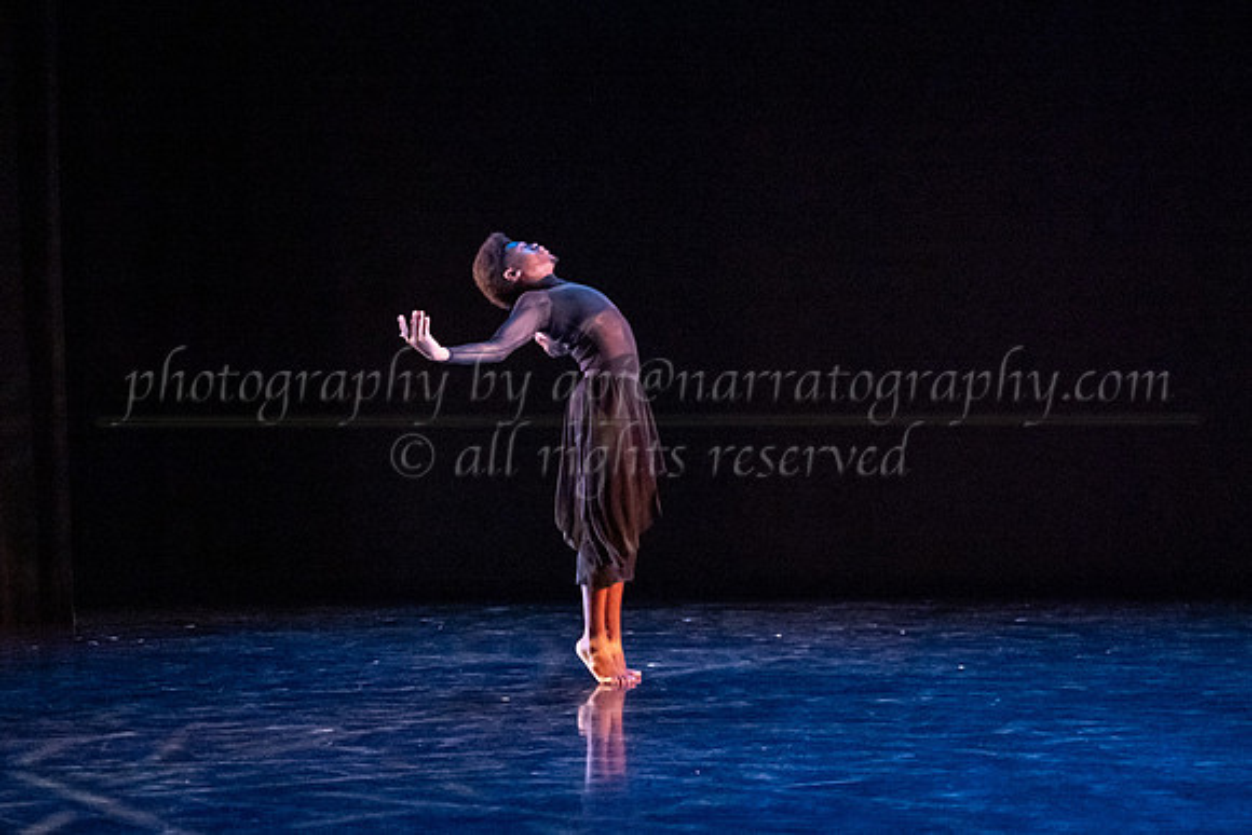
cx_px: 796
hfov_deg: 31.9
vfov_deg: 21.7
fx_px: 2178
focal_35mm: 63
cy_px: 411
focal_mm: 49
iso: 6400
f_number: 2.8
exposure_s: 1/250
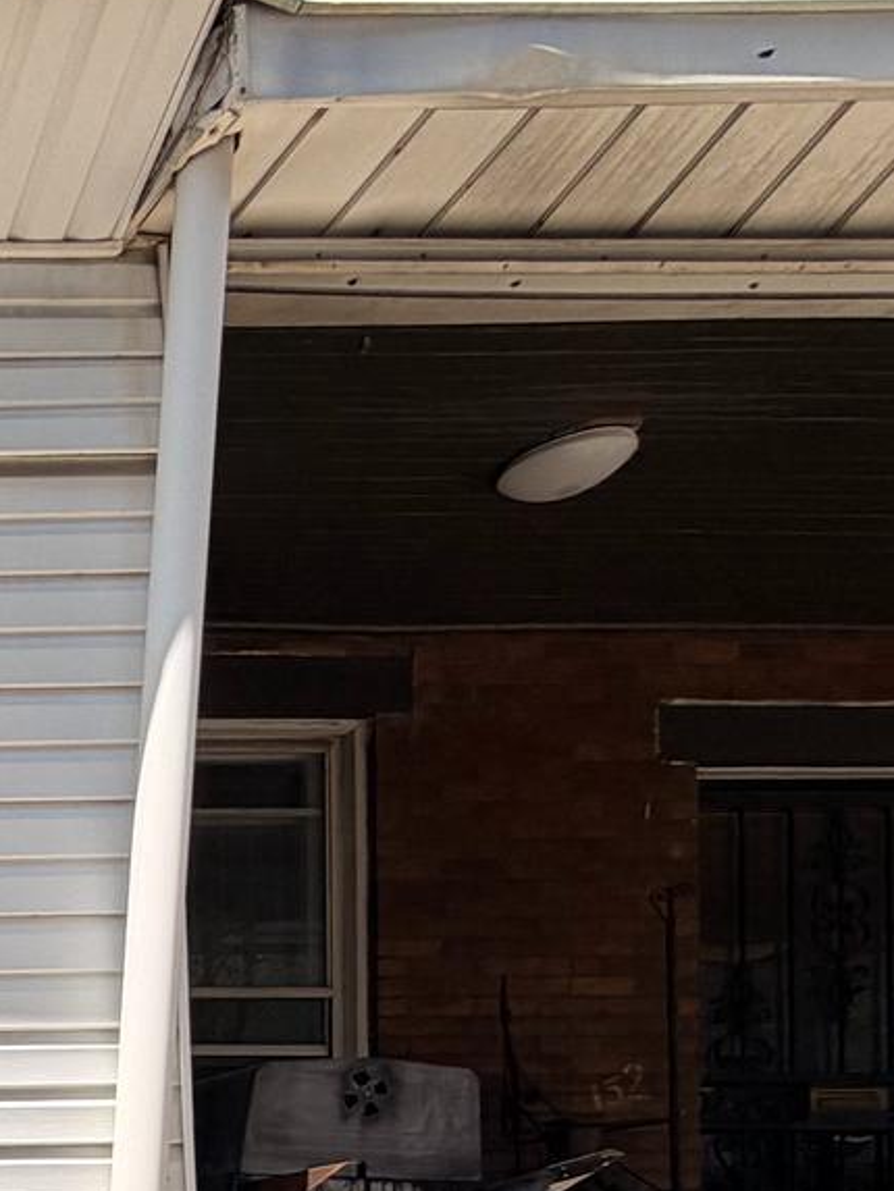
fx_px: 1721
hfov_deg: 17.2
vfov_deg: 30.9
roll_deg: +0.3
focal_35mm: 50
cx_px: -1035
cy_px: 1501
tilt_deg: -0.3
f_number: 2.2
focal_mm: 2.22
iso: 25
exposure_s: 1/770
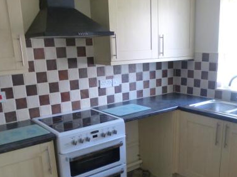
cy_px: 119
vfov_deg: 38.2
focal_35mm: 37
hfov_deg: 50.0
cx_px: 135
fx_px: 253
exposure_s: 1/25
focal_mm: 4.3
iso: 400
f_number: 3.3
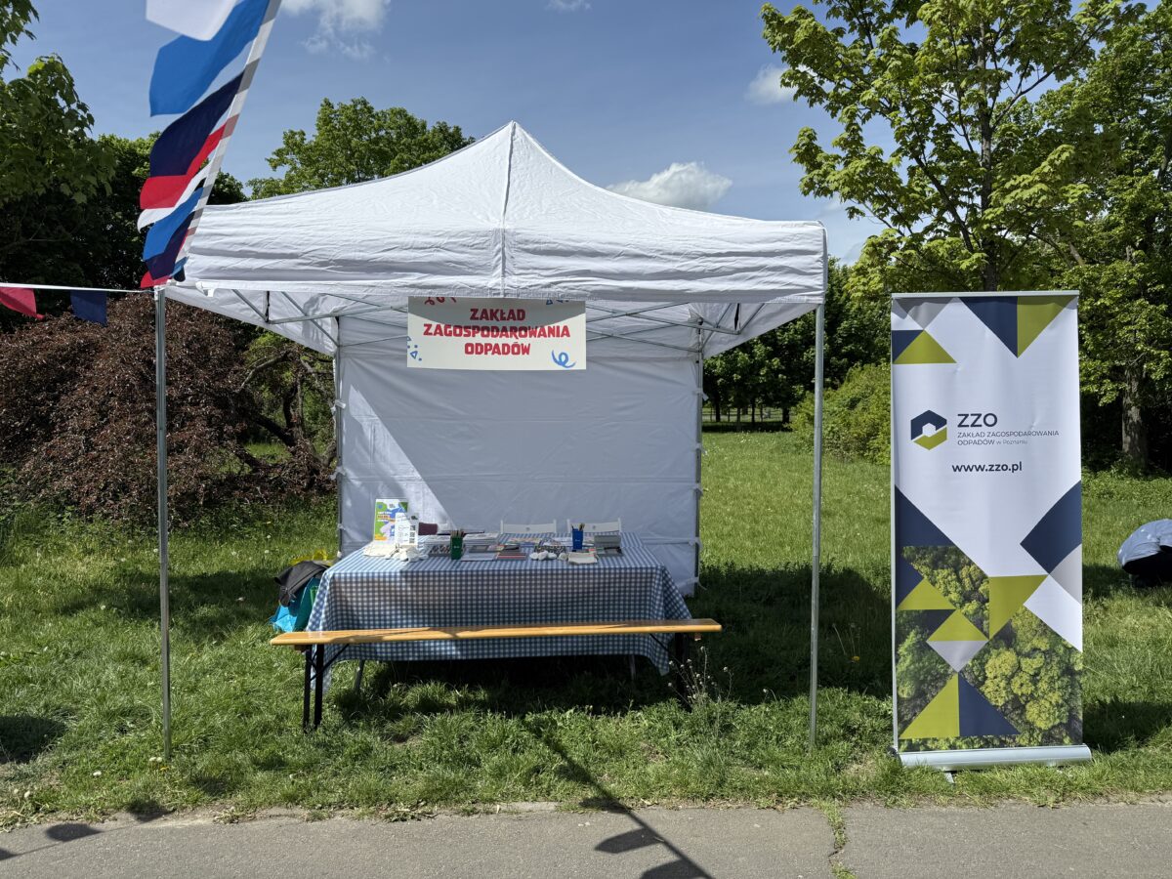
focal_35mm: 24
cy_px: 440
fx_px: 813
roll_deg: -0.5
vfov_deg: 56.8
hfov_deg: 71.6
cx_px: 586
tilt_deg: -1.4
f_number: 1.78
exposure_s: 1/6711
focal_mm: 6.76
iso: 80
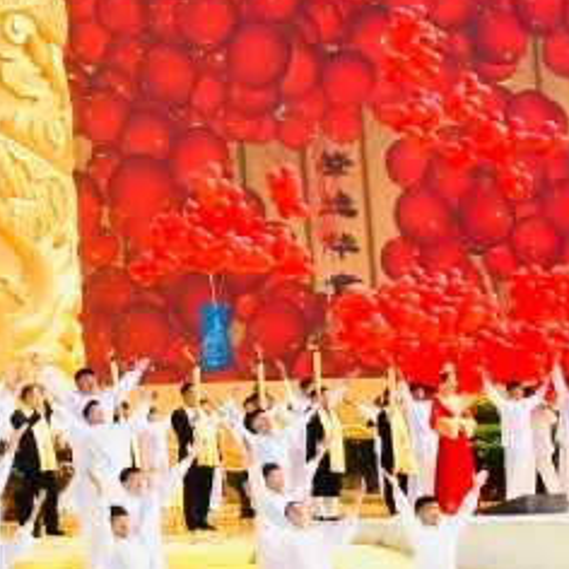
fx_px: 3217
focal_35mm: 173
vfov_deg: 10.0
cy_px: -99
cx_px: -564
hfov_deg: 9.5
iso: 500
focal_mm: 20
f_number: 11
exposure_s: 1/1250
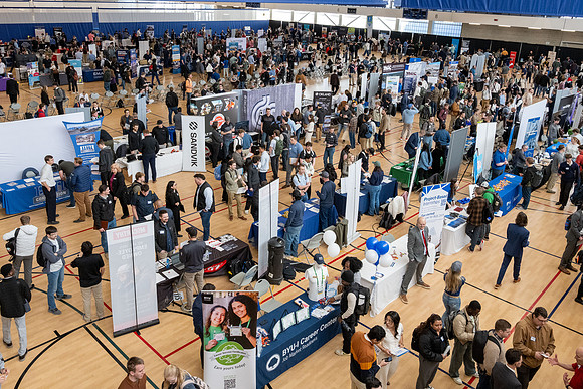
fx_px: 476
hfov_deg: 62.9
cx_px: 281
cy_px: 151
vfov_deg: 44.2
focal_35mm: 29
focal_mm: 24
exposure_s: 1/160
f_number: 9
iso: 2500
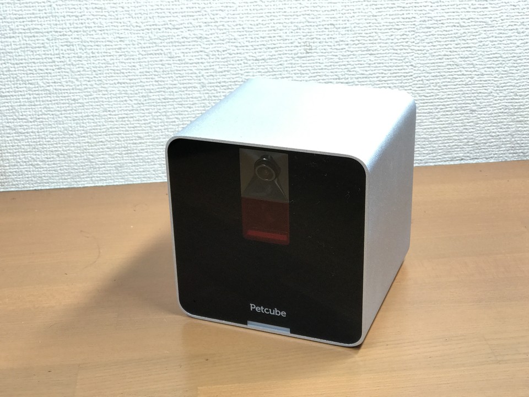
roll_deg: +0.3
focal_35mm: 57
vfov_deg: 25.7
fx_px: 871
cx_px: 264
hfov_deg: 33.8
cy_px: 198
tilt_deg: -24.0
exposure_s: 1/50
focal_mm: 6.6
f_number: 2.8
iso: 160
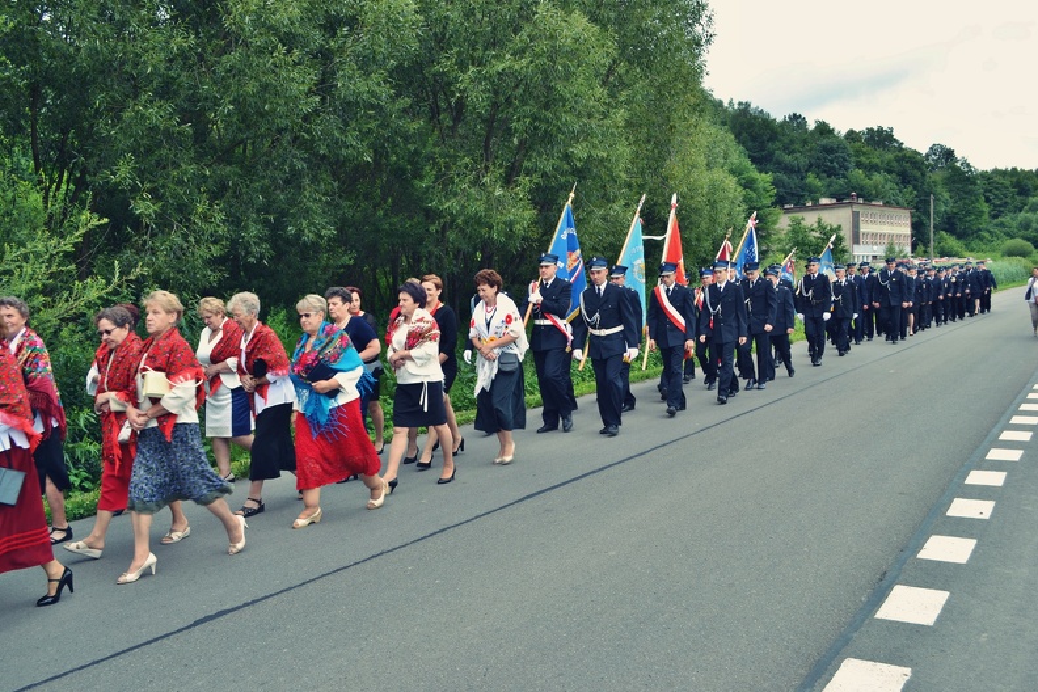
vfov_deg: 43.6
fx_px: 865
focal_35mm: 30
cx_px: 519
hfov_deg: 61.9
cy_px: 346
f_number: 5.6
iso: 100
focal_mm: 20
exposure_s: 1/125
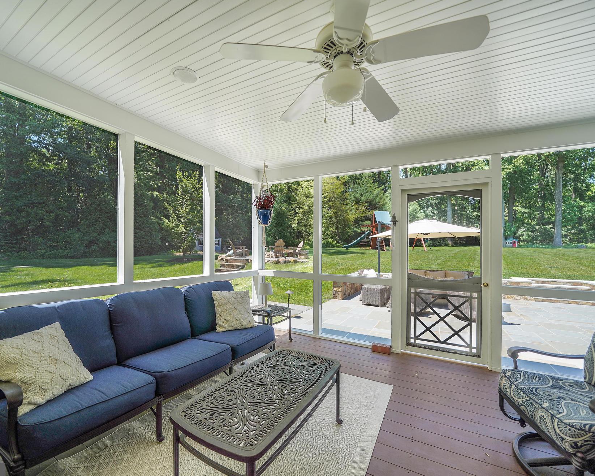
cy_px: 243
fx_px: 247
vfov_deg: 88.0
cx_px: 295
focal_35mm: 14
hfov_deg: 100.7
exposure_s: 1/100
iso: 100
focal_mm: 12
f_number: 4
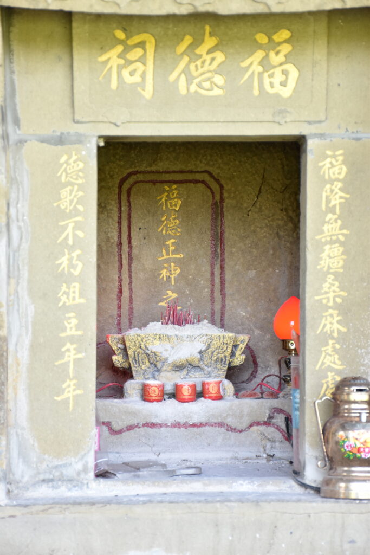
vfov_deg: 21.9
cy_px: 278
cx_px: 185
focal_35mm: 93
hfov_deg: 14.7
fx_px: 1433
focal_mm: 62
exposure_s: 1/40
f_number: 5
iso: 400
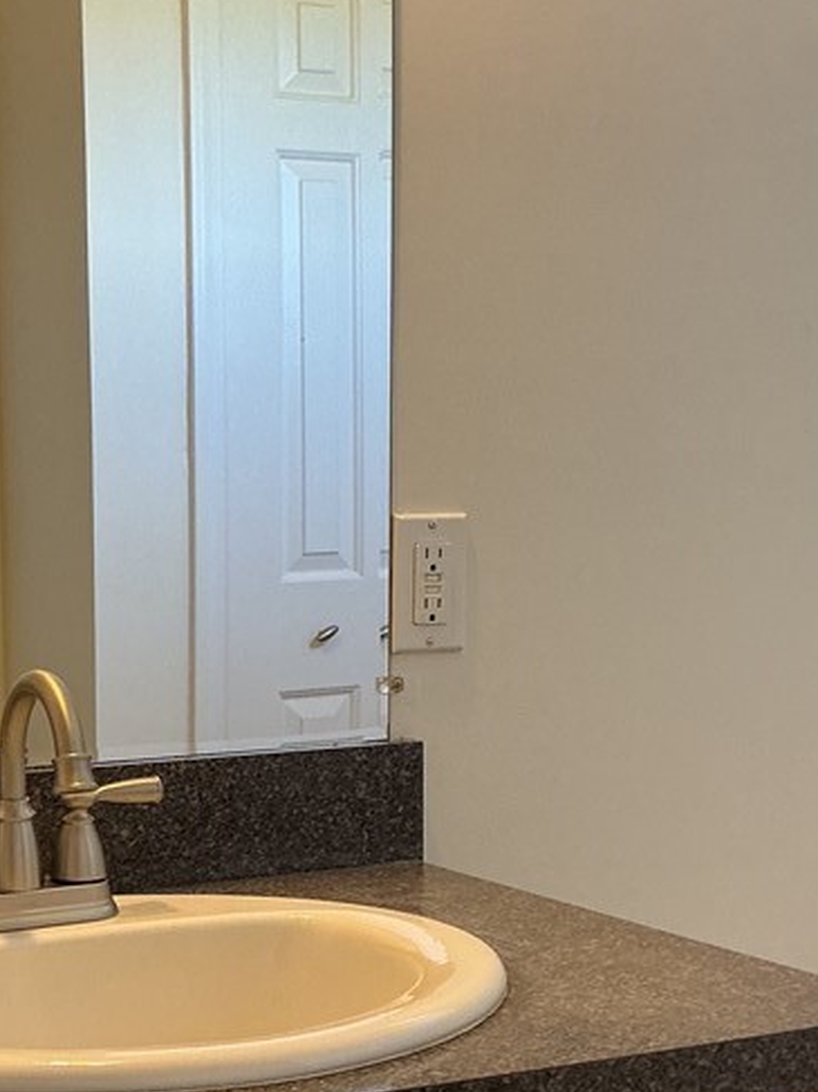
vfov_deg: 31.2
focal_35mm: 61
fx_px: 1923
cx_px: 87
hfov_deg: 23.4
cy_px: 792
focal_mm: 3
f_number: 1.8
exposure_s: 1/60
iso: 125
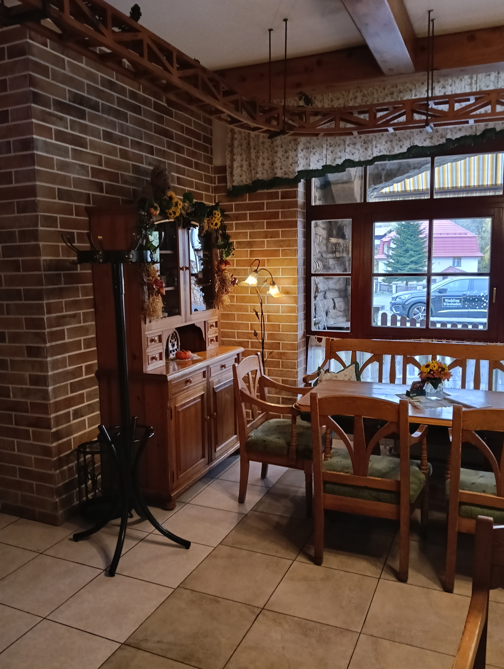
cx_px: 252
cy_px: 334
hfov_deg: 51.5
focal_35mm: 27
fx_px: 523
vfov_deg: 65.2
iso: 800
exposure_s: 1/33.3
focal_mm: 3.98
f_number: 1.8
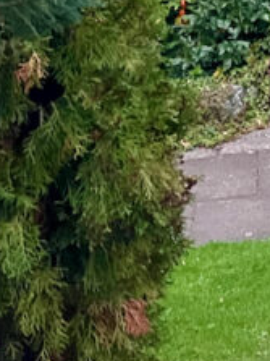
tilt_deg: +9.0
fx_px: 1197
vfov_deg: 13.9
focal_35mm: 115
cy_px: -408
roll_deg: +1.8
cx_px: 574
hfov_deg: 11.4
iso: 500
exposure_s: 1/60
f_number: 1.6
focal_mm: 5.1
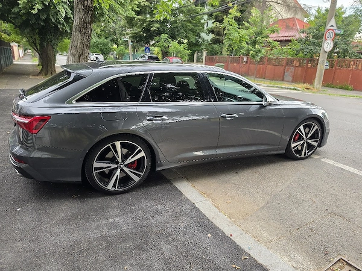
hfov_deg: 73.9
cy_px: 136
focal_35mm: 23
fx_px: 241
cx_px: 181
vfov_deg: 58.9
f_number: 1.4
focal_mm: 6.5
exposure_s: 1/182
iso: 80
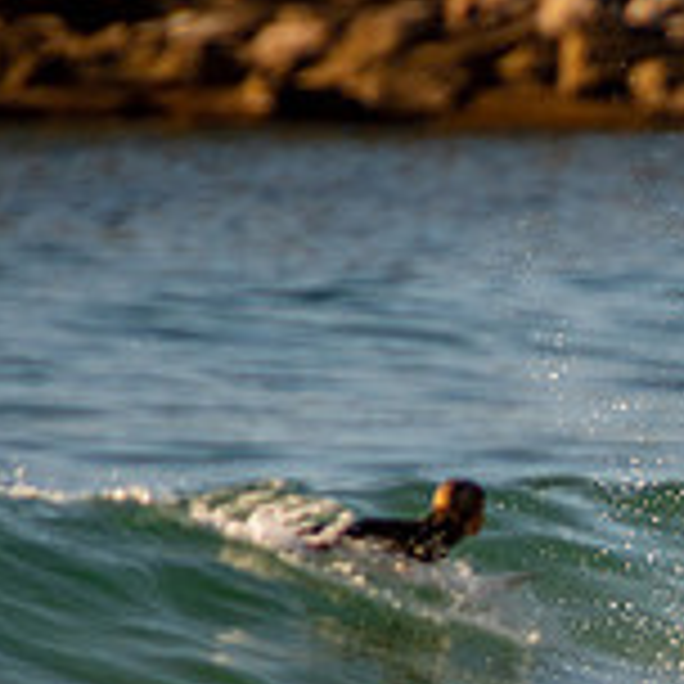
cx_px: 891
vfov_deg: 0.9
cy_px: 758
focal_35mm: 1941
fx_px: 43392
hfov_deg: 0.9
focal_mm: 400
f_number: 5.6
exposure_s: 1/1250
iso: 360
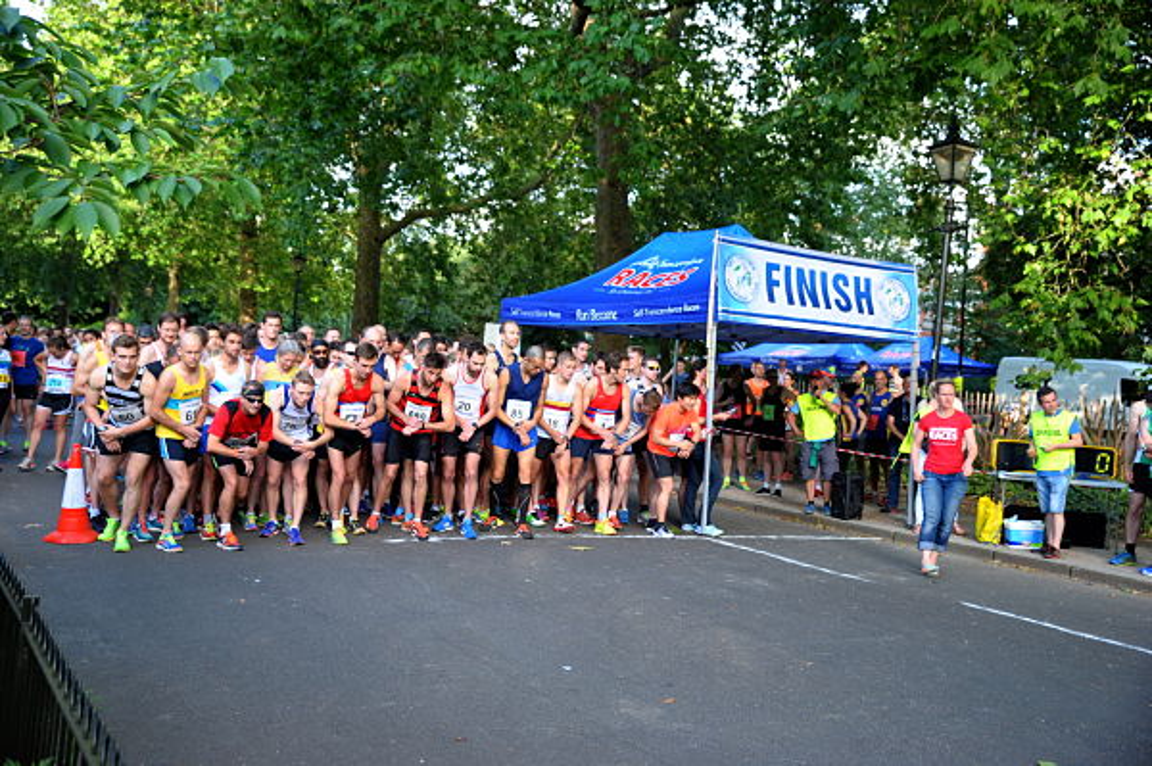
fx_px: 1119
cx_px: 576
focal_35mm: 35
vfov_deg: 37.8
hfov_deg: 54.5
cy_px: 383
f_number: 4
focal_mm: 35
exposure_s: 1/400
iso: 1100
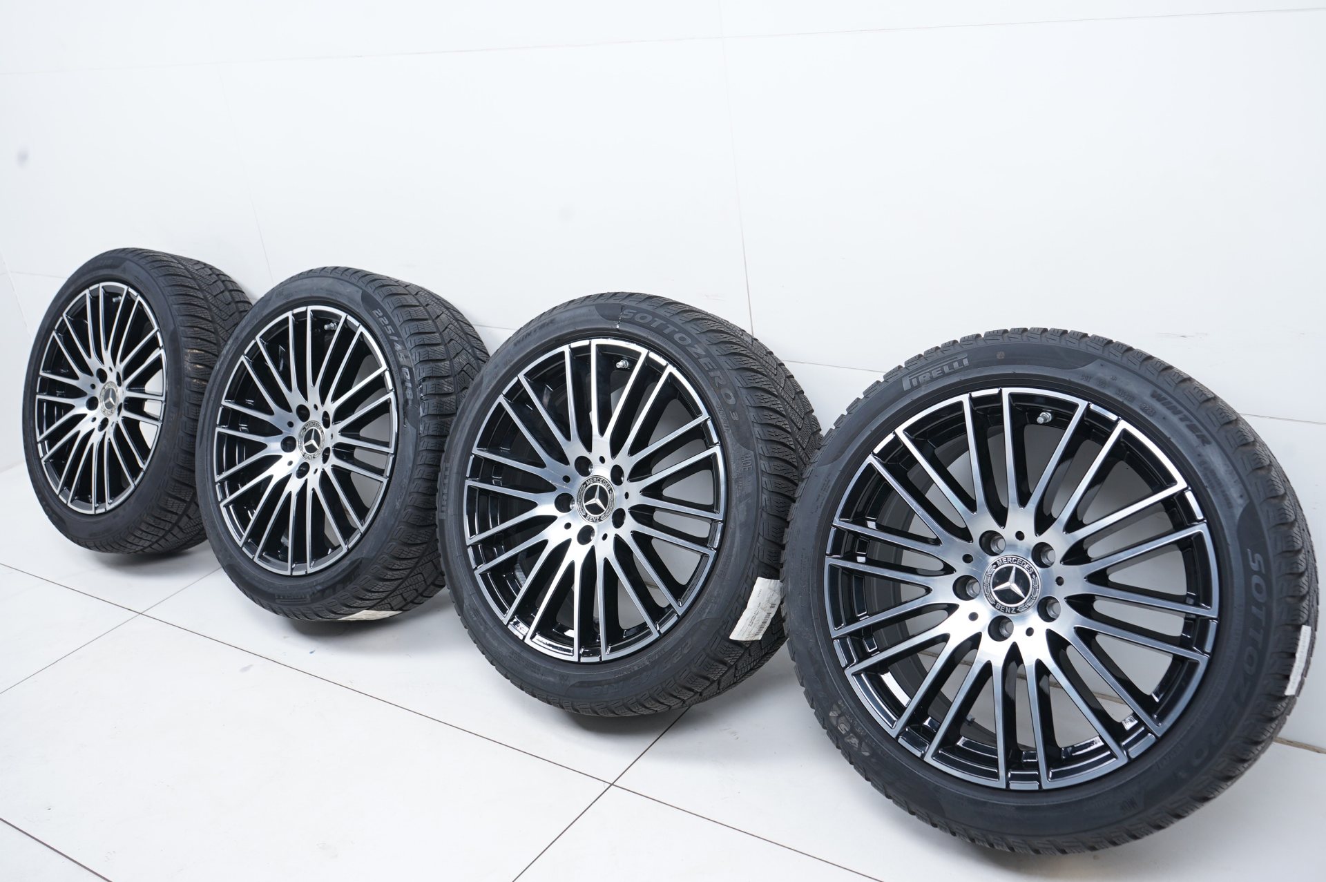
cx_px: 663
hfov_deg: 55.8
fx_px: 1251
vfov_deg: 38.8
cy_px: 441
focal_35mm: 34
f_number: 7.1
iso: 250
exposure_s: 1/125
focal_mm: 34
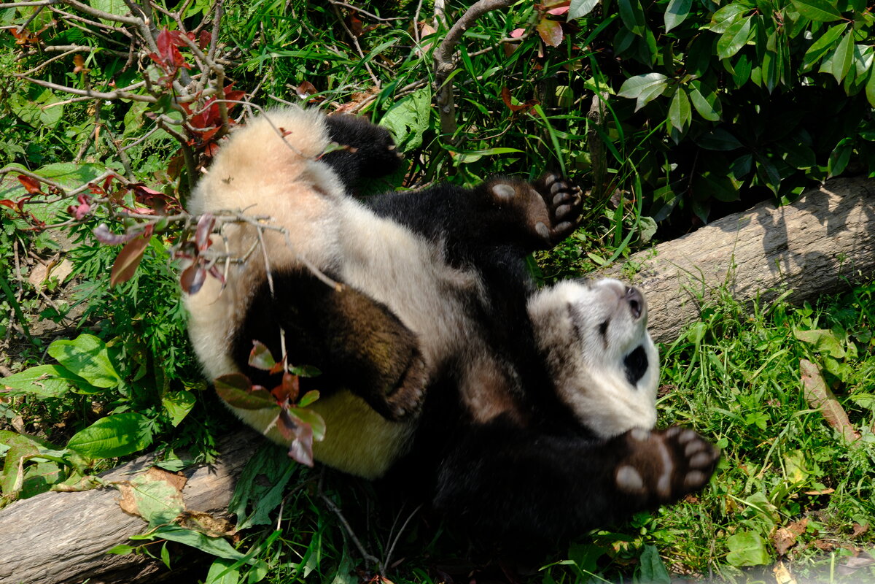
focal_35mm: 113
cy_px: 292
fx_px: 2746
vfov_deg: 12.1
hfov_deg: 18.1
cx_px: 438
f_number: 8
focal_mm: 75
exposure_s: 1/400
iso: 250
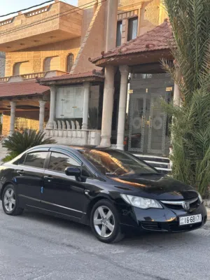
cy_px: 140
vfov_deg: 39.7
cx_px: 105
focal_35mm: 48
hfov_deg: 30.3
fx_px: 388
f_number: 1.78
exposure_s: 1/155
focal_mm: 6.86
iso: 64
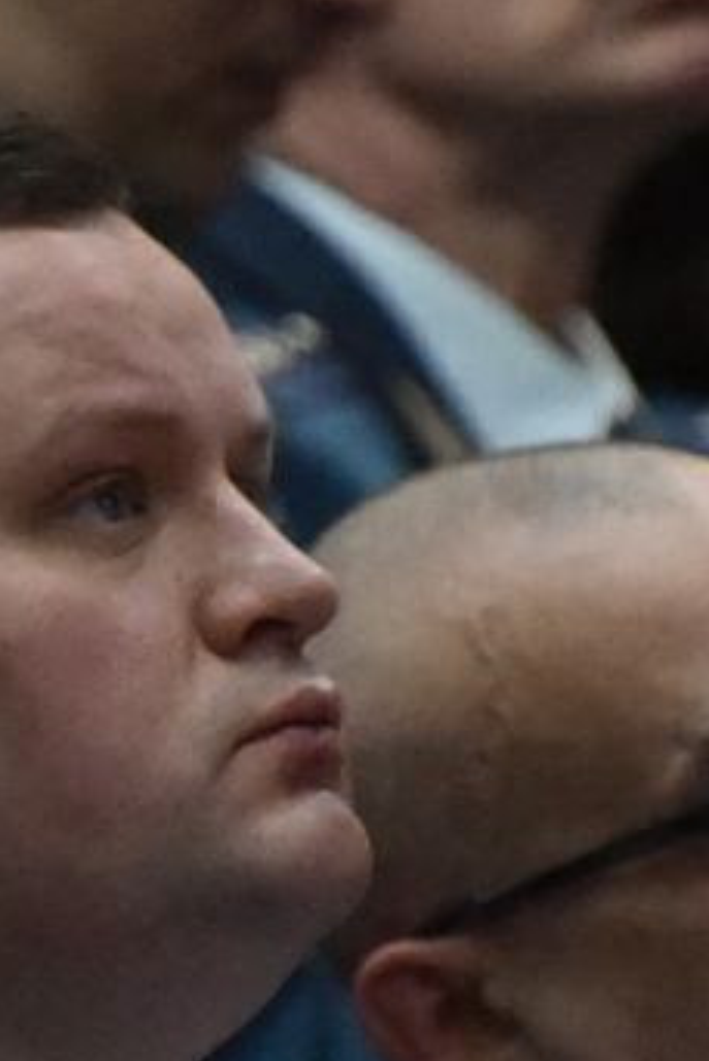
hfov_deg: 0.9
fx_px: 47274
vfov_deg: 1.3
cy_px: 885
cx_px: -471
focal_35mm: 1602
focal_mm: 220
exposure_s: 1/500
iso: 4000
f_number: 5.3
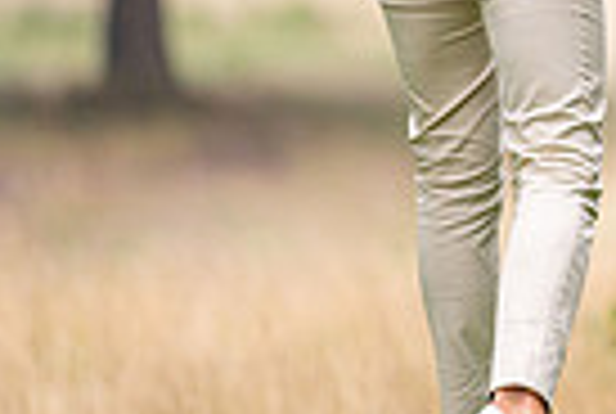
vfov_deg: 1.1
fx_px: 21744
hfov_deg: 1.6
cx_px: 1228
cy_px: -223
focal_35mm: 1268
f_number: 4
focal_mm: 300
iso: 400
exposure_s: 1/1250
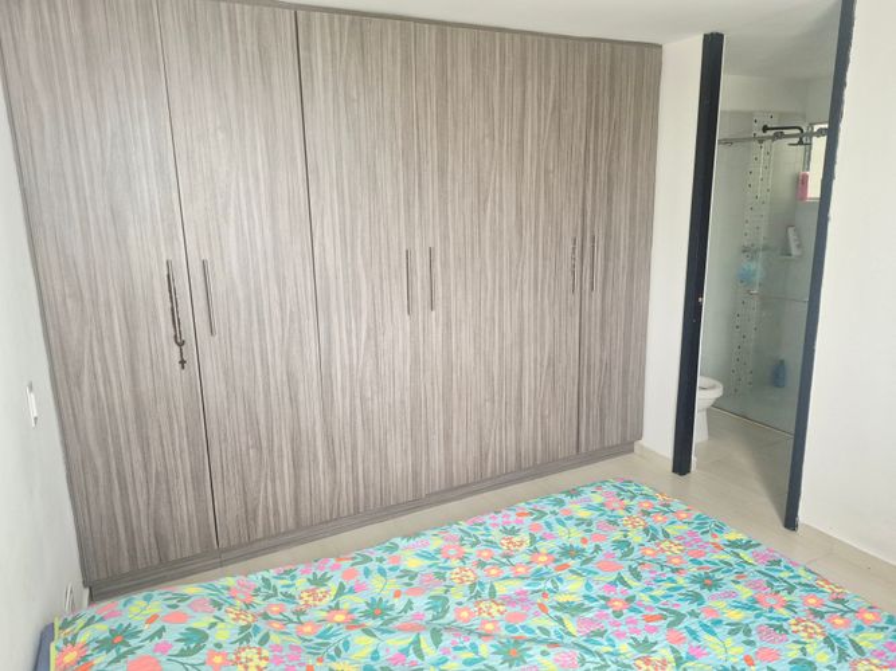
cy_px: 336
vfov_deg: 58.9
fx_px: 595
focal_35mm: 23
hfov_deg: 73.9
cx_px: 448
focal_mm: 5.4
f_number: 1.8
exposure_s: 1/120
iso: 400
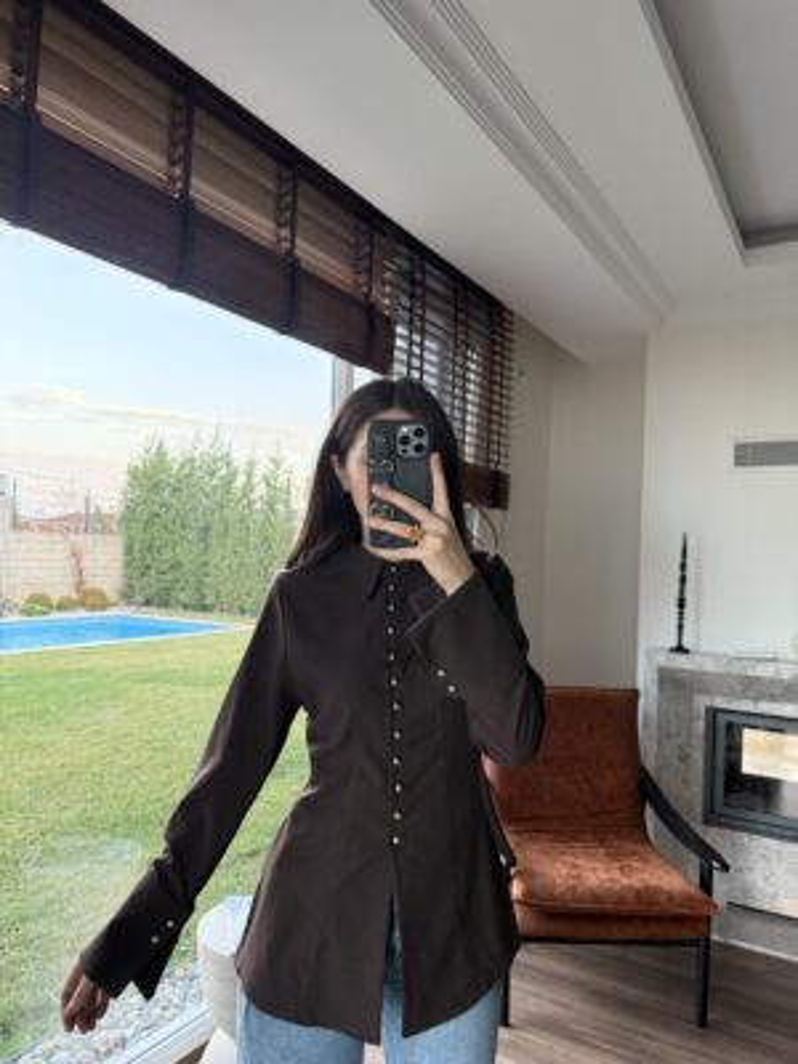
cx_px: 399
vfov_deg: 71.6
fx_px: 738
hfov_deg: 56.8
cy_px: 532
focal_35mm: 24
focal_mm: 6.76
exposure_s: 1/60
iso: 400
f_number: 1.78
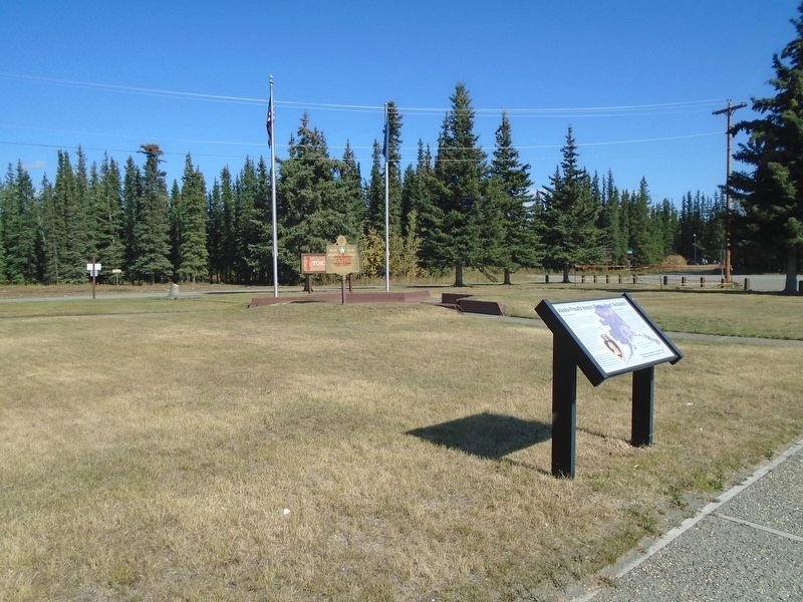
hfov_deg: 67.3
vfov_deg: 53.1
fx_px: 603
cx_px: 402
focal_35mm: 26
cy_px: 301
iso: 100
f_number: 8
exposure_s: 1/200
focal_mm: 4.6
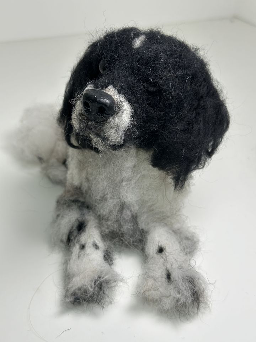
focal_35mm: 48
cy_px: 171
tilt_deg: -34.7
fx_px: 473
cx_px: 128
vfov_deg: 39.7
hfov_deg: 30.3
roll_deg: -4.9
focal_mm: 6.86
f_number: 1.78
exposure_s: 1/843
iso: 80
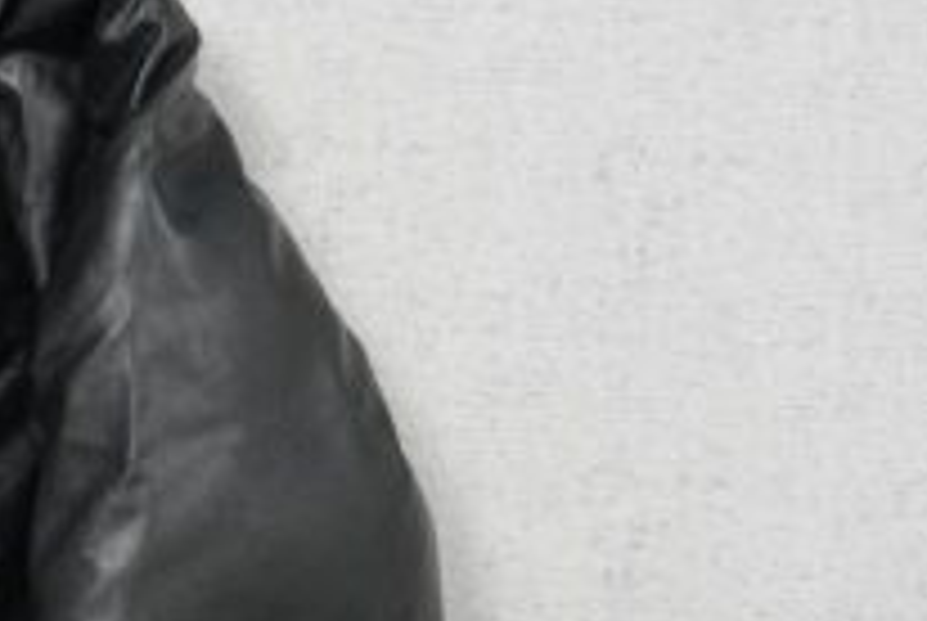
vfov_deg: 14.0
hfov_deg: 18.3
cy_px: 574
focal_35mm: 97
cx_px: -526
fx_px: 2493
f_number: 10
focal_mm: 19
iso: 1600
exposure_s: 1/100
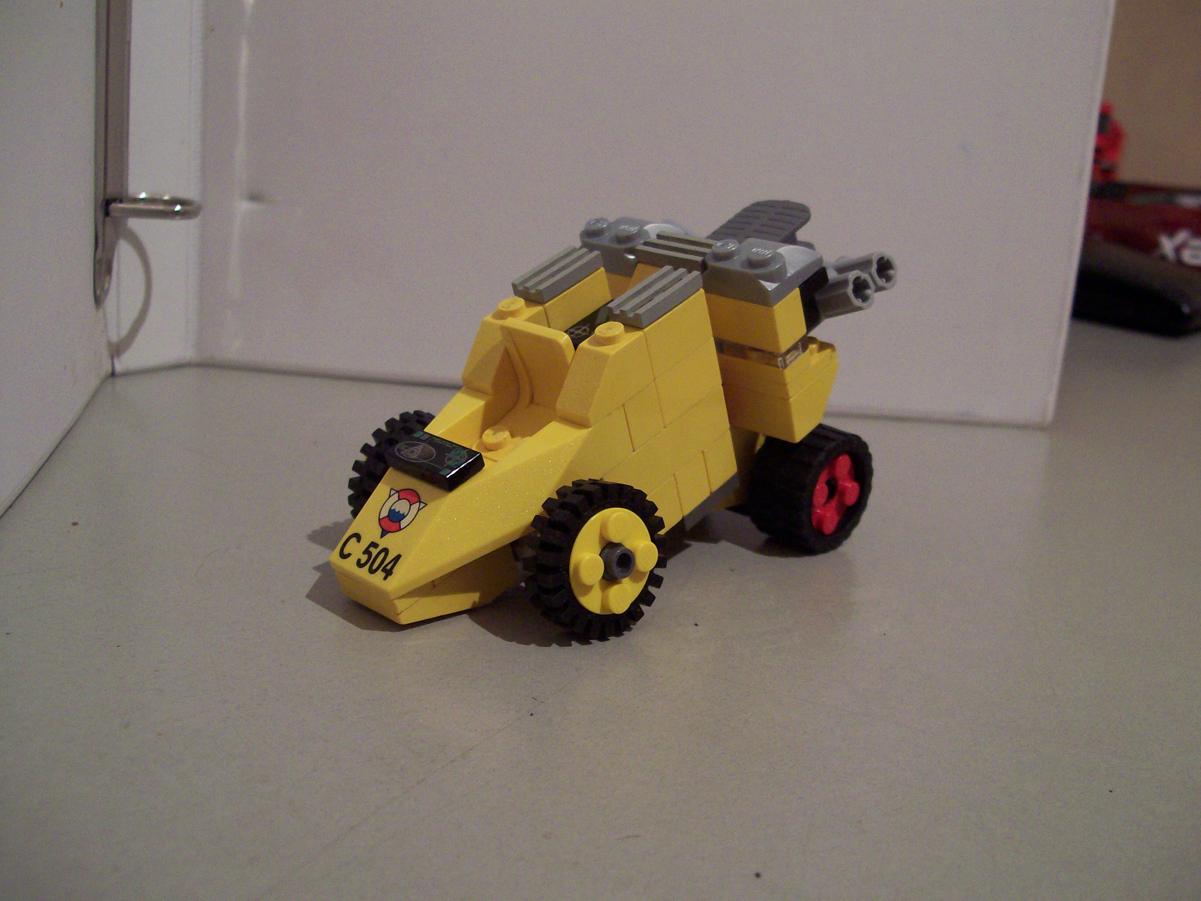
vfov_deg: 39.7
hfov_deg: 51.4
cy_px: 450
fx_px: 1249
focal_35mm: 36
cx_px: 600
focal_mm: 6
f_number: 2.7
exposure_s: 1/15.4
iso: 160
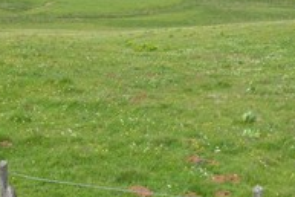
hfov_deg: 29.6
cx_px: 124
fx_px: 558
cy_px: 87
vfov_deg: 20.0
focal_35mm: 68
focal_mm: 5
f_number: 2.7
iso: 80
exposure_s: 1/640
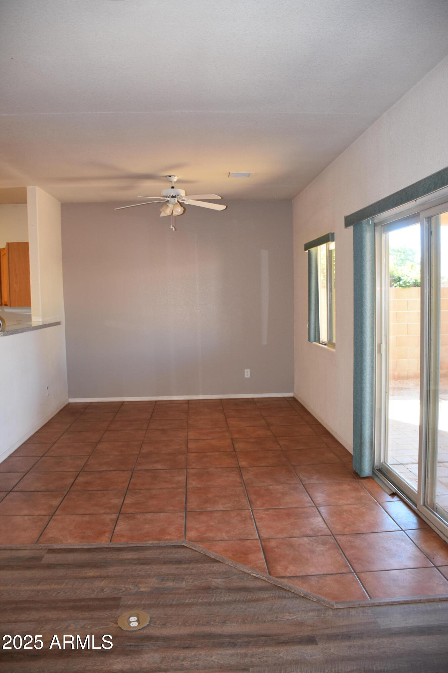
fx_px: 504
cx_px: 224
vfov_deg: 67.4
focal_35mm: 27
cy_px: 336
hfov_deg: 47.9
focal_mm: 18
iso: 400
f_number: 4
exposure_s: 1/60
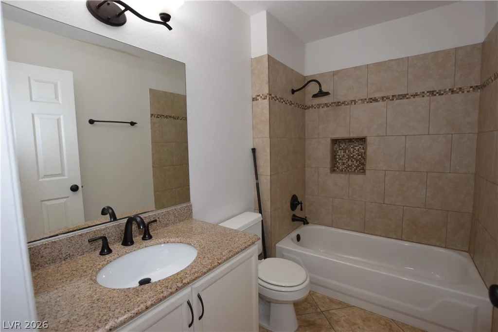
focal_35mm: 15
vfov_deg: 77.3
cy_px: 166
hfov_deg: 100.4
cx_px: 249
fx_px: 208
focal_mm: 10
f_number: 5.6
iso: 800
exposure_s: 1/125
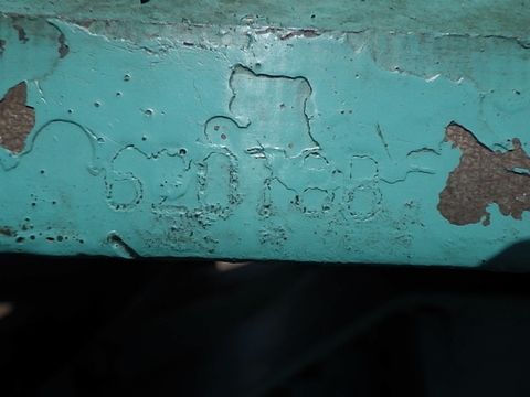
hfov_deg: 54.0
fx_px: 521
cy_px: 198
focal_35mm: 34
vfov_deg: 41.8
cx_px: 265
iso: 125
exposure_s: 1/1500
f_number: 4.6
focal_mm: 6.1
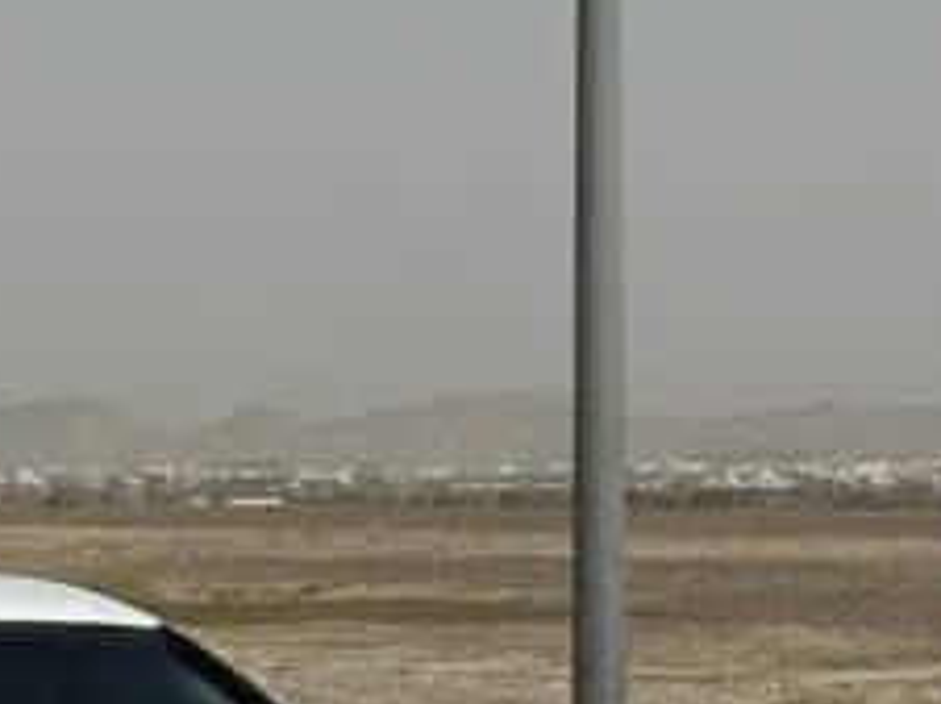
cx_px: -67
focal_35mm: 136
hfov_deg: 14.2
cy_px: 283
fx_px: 3693
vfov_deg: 10.9
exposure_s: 1/9804
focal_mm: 6.86
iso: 64
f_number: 1.78
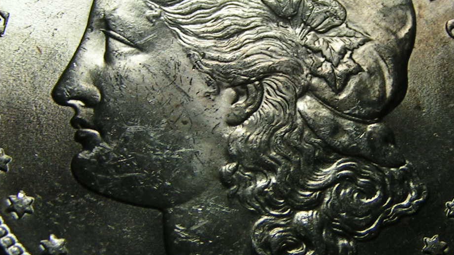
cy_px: 97
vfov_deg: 10.2
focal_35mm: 119
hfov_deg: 18.0
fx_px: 1432
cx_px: 292
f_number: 5.6
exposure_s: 1/80
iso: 50
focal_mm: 9.7
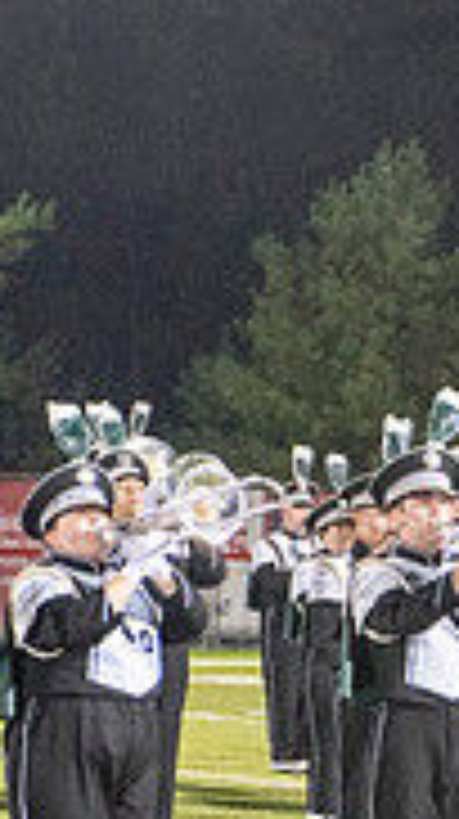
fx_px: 5077
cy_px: 520
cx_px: 1062
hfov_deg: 5.0
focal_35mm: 234
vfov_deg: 9.2
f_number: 5.6
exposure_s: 1/200
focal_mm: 70
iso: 5000
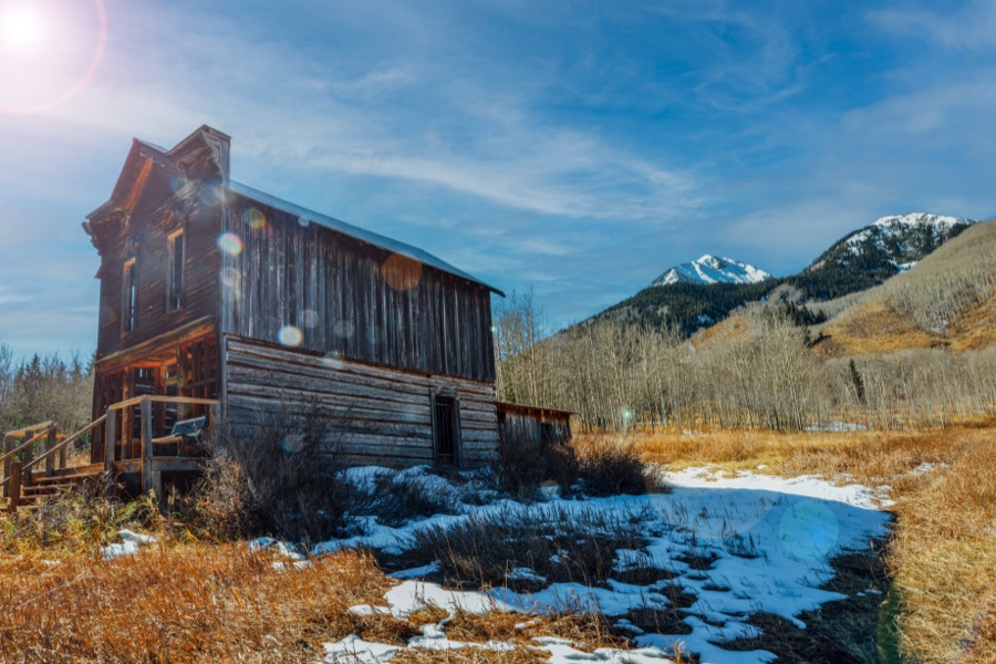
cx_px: 498
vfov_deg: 57.2
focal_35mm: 22
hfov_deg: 78.6
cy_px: 332
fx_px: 609
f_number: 22
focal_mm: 22
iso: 400
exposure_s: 1/60
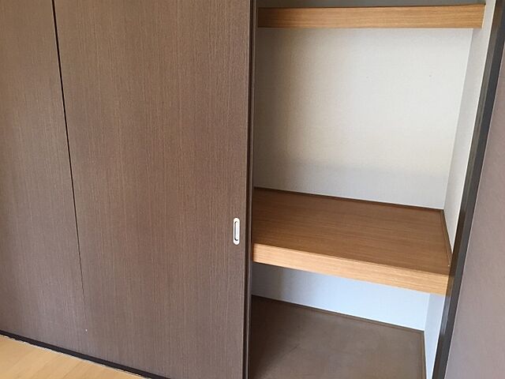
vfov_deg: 48.2
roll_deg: -1.3
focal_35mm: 29
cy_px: 190
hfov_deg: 61.7
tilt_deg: -16.9
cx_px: 252
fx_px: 423
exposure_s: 1/30
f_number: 2.2
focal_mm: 4.15
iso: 32
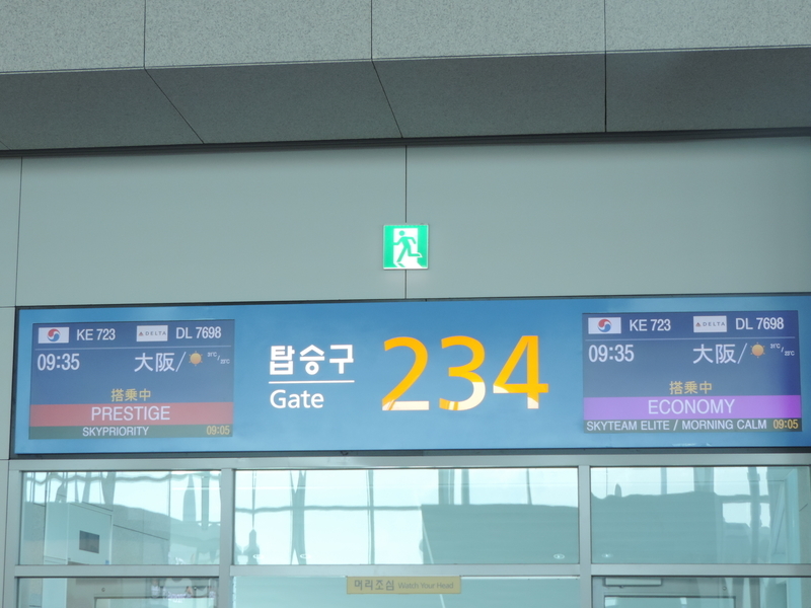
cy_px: 304
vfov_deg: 19.6
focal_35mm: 75
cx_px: 406
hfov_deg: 26.0
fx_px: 1757
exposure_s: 1/100
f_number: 3.9
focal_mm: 13.3
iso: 250
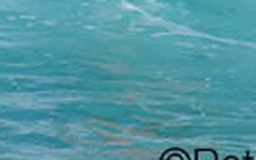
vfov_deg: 0.3
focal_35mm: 4558
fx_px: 31788
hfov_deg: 0.5
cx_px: 401
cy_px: -246
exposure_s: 1/2000
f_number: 11
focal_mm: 800
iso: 800
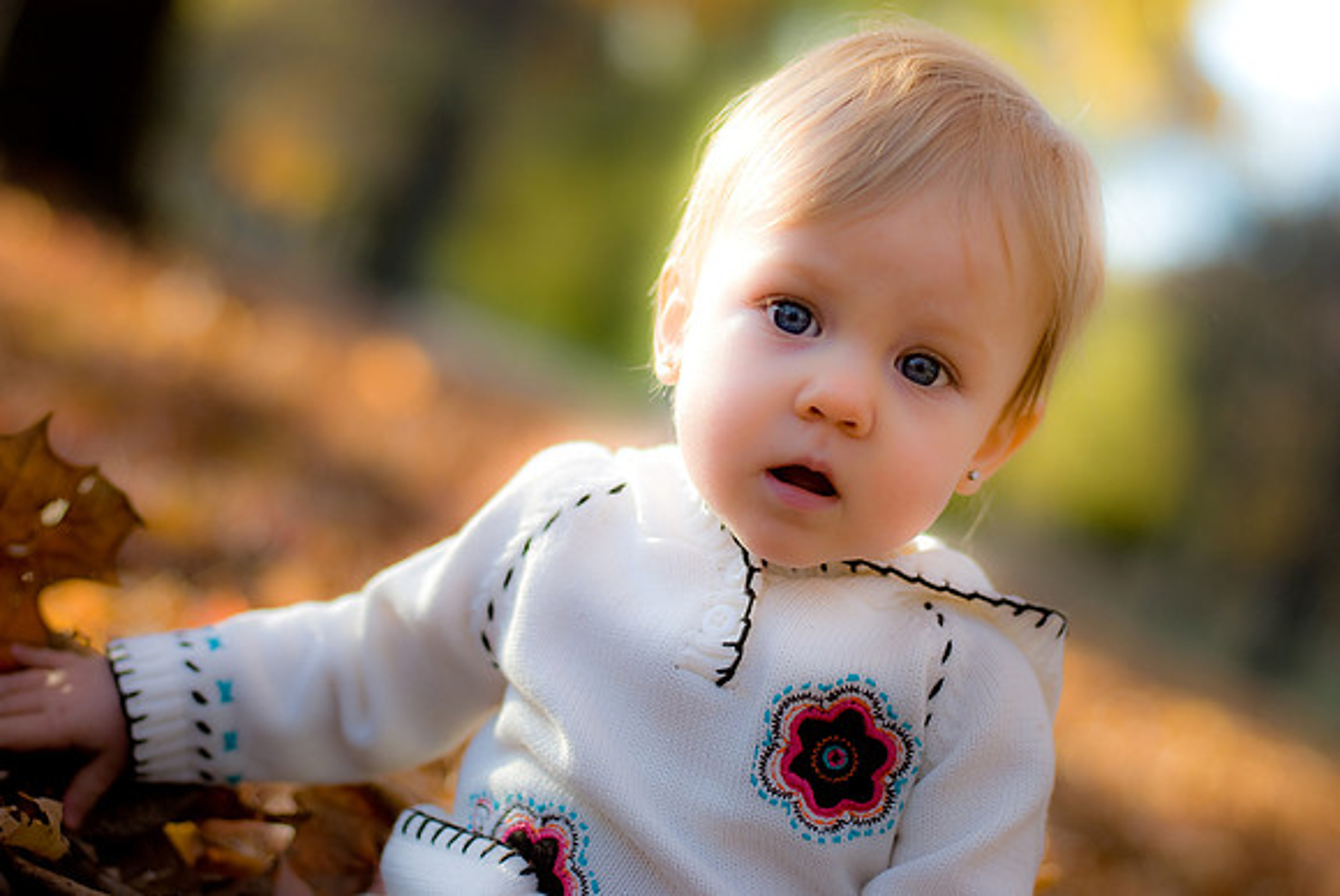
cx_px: 670
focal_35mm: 75
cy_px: 448
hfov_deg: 27.0
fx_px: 2794
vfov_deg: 18.2
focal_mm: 50
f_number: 2
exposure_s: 1/640
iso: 160
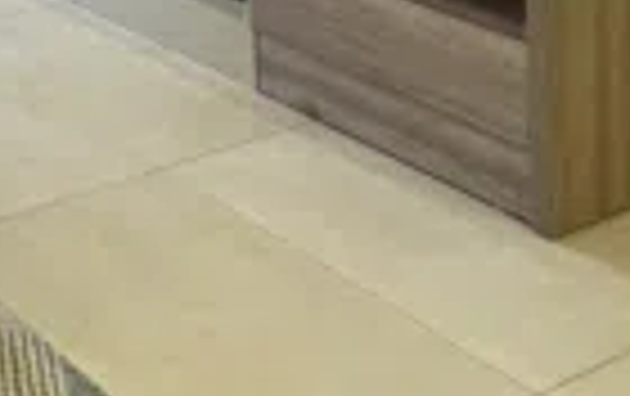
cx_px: -441
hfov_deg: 21.0
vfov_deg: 13.7
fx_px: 1273
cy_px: -497
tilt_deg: -0.3
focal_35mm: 74
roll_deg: +0.7
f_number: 2.2
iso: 200
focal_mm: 2.22
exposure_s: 1/100
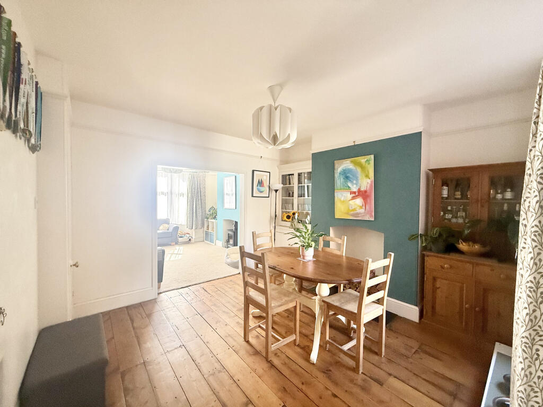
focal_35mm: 14
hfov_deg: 102.1
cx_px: 272
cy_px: 204
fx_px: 220
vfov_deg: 85.7
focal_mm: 2.22
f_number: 2.2
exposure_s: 1/99
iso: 160
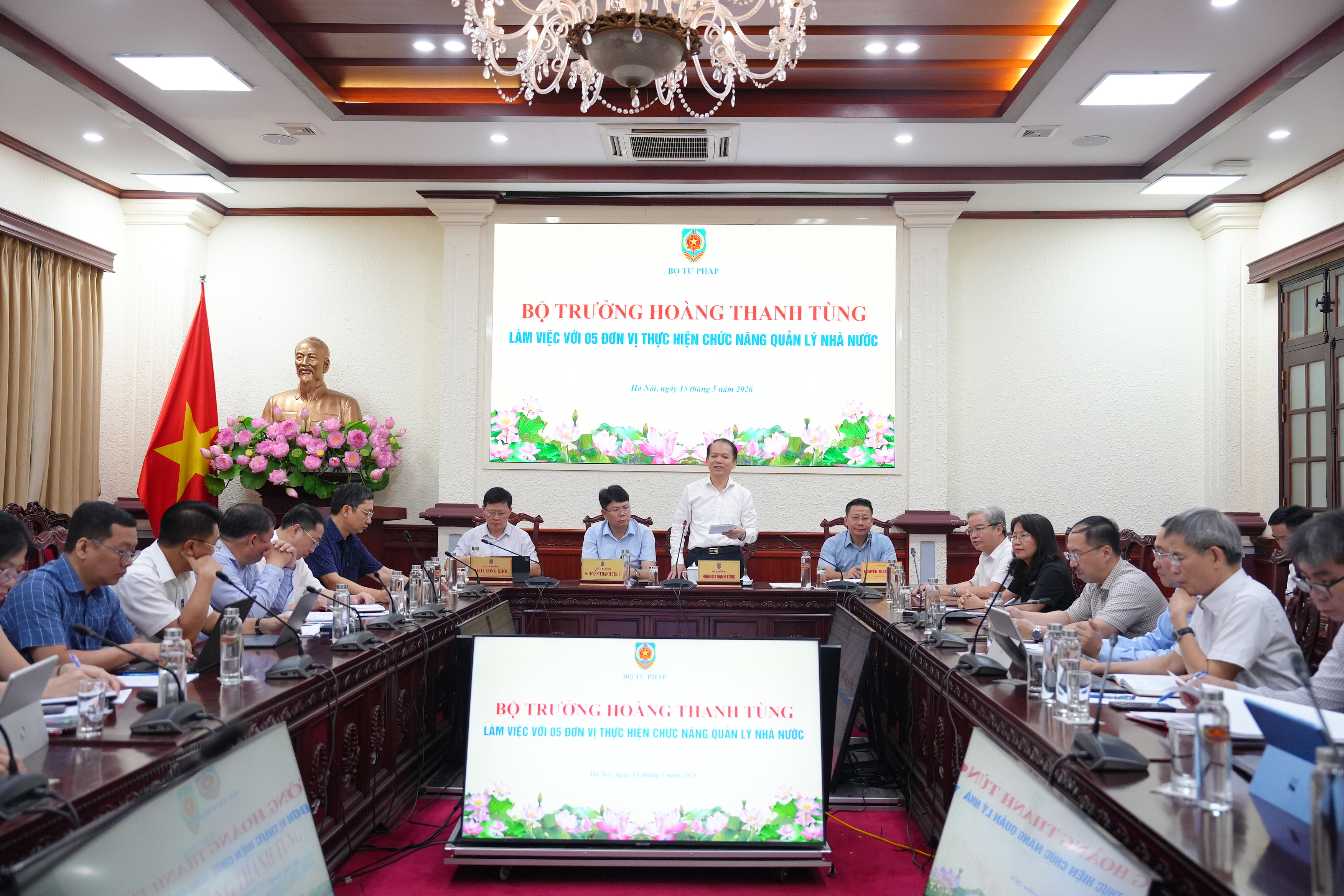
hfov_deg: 57.2
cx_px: 672
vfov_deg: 40.0
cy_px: 448
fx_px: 1232
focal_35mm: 33
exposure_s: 1/640
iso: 3200
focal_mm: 33
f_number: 2.8
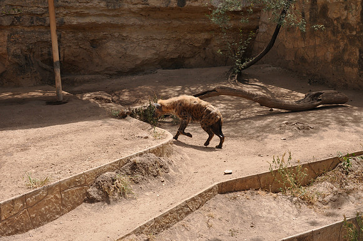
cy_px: 120
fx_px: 574
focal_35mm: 57
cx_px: 182
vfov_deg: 23.7
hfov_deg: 35.1
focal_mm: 38
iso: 200
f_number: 10
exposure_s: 1/400
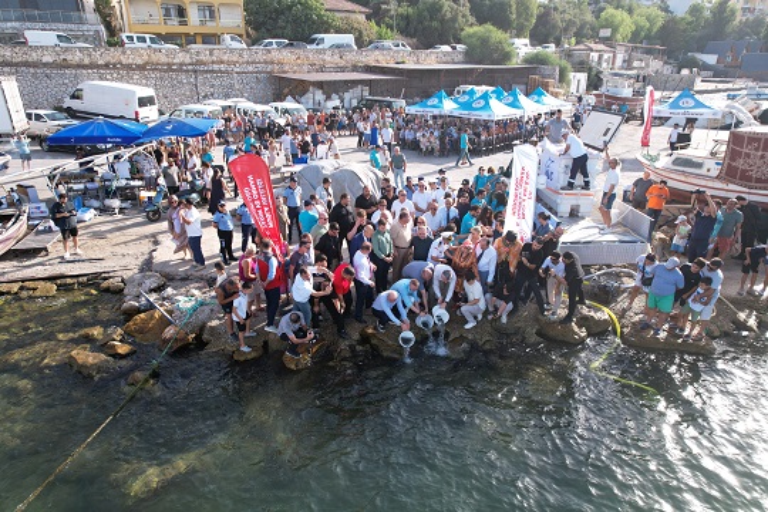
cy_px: 256
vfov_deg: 57.2
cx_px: 384
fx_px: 469
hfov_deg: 78.6
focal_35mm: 22
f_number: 2.8
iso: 100
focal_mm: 8.38
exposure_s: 1/500
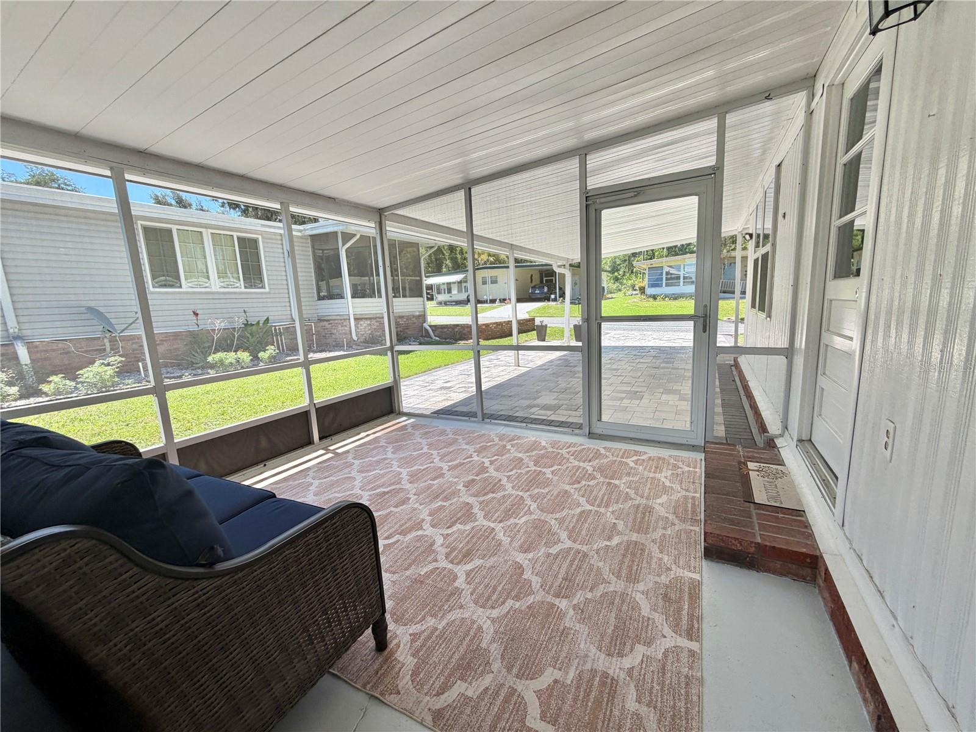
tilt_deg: -9.5
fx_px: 395
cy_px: 366
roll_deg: +3.2
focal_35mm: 14
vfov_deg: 85.7
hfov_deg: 102.1
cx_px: 488
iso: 40
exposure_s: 1/233
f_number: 2.2
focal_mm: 2.22
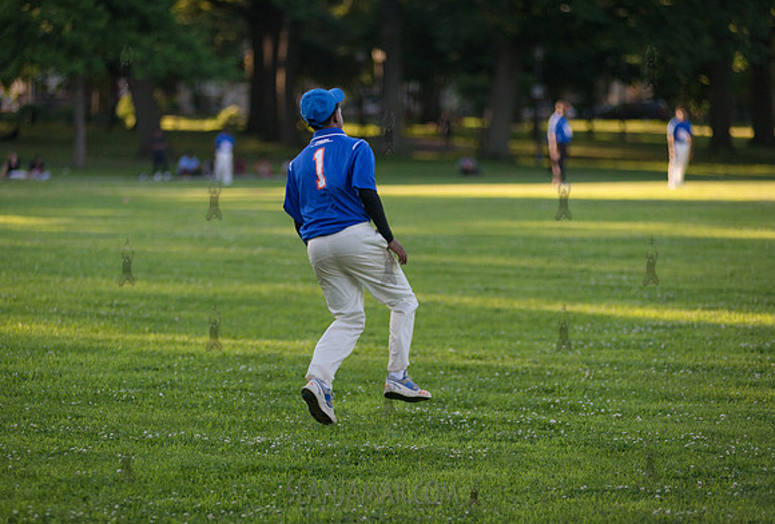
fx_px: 3488
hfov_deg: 12.7
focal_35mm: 161
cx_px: 342
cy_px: 289
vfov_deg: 8.6
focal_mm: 145
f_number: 2.8
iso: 400
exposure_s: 1/4000
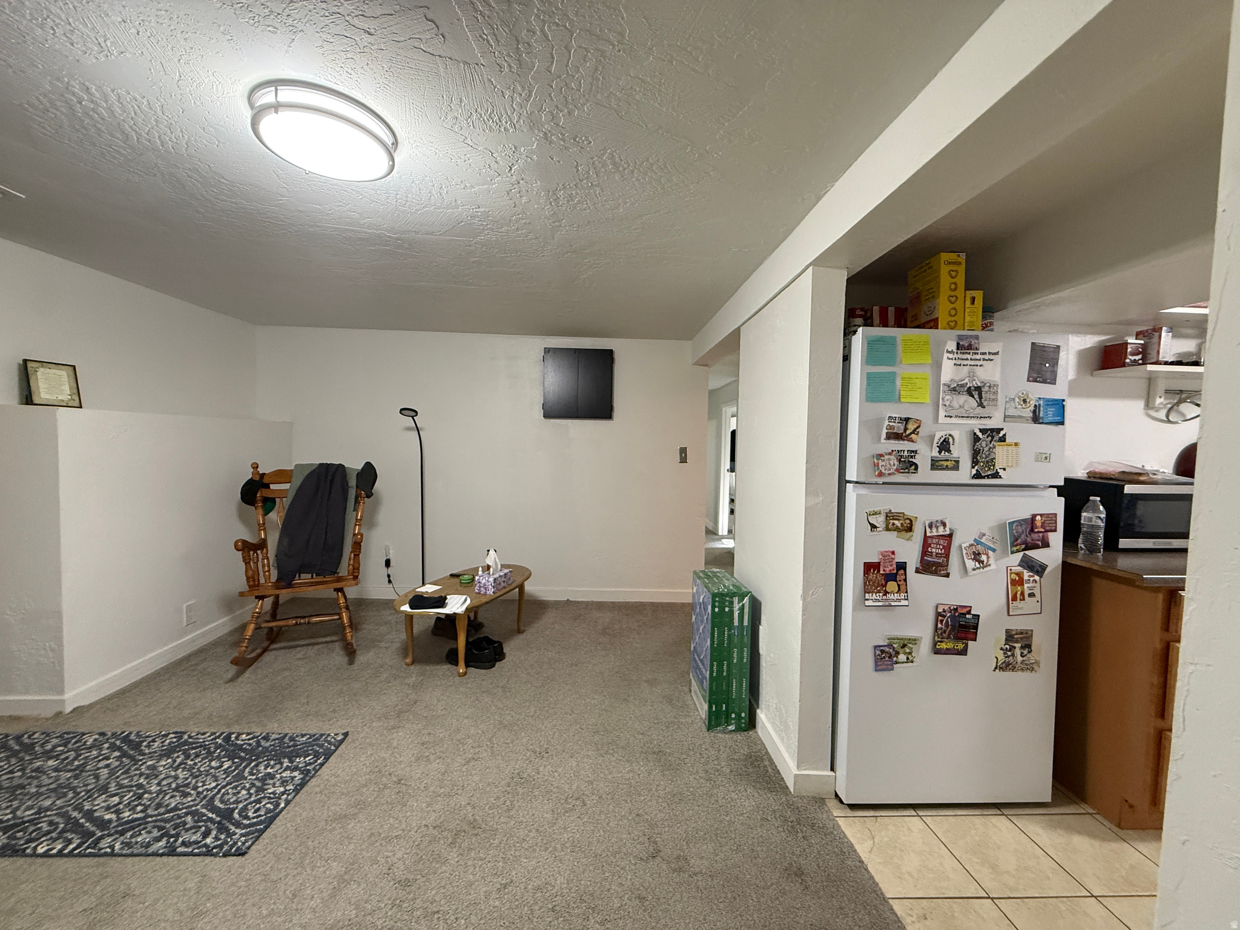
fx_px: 502
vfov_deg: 85.7
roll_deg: -1.6
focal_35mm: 14
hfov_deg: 102.1
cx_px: 620
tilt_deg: -1.4
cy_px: 465
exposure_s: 1/60
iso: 400
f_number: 2.2
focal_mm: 2.22
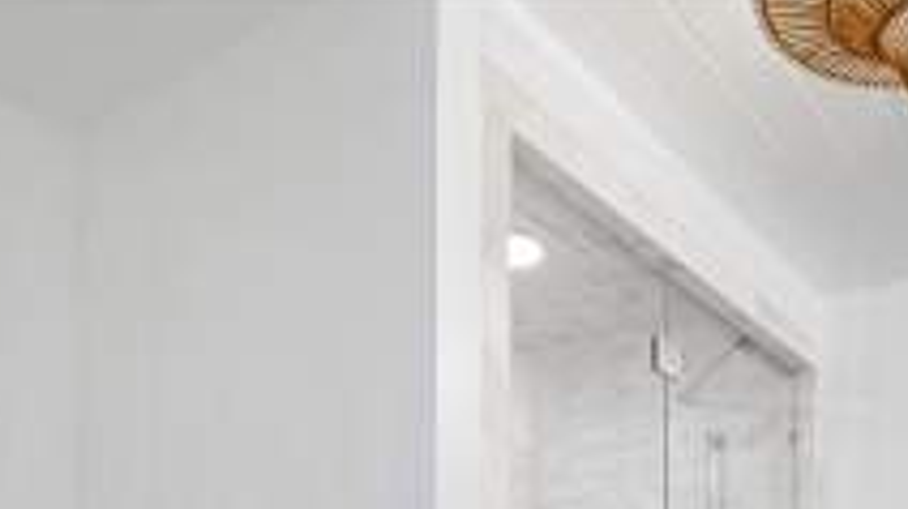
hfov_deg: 51.7
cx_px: 617
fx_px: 914
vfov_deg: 26.5
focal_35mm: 38
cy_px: 661
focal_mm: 16
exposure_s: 1/5
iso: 320
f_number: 10
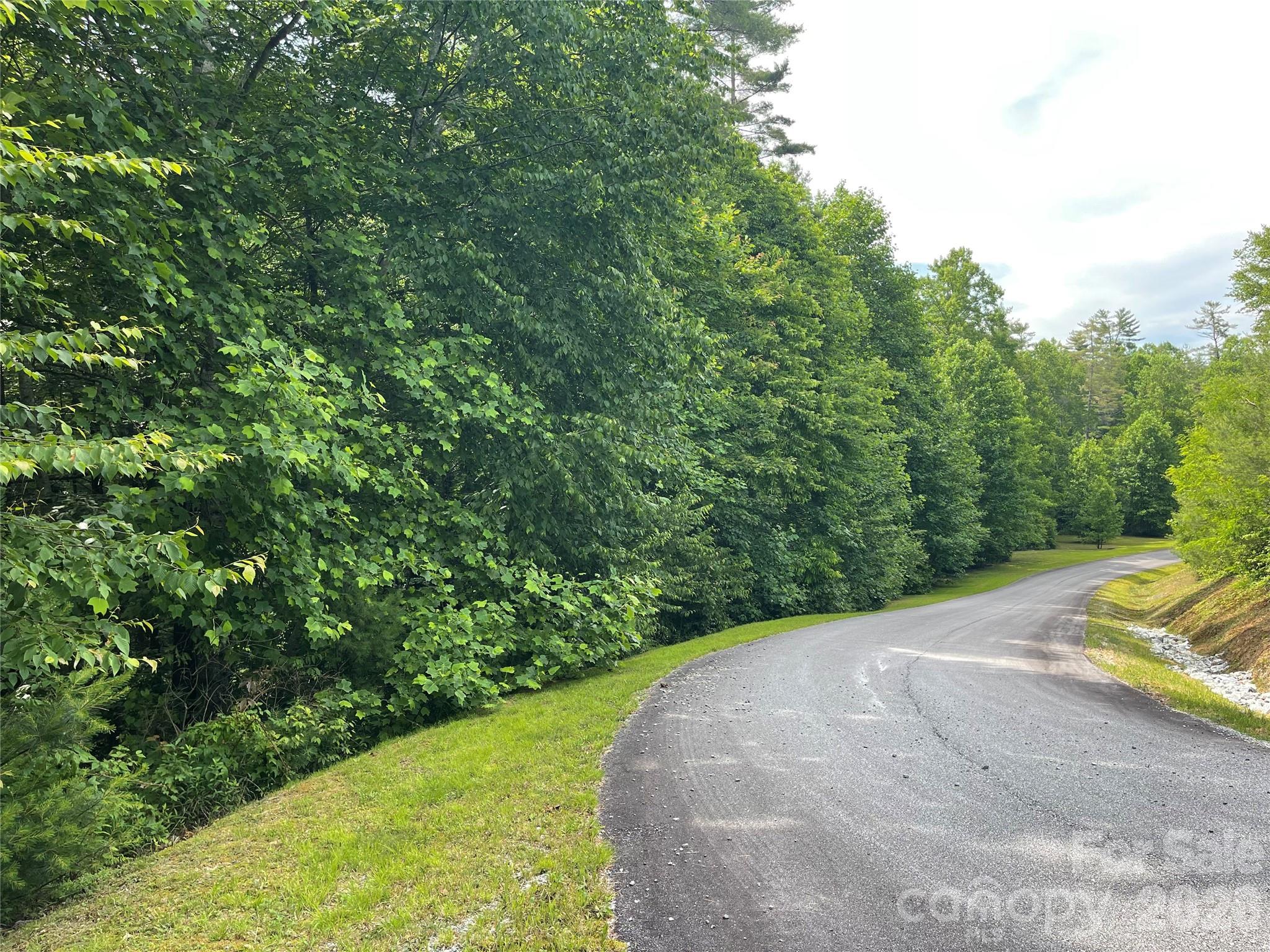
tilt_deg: -4.8
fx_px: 917
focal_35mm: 25
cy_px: 476
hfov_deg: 69.4
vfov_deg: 54.9
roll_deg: -0.1
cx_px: 635
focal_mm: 5.1
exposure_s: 1/474
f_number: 1.6
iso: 32
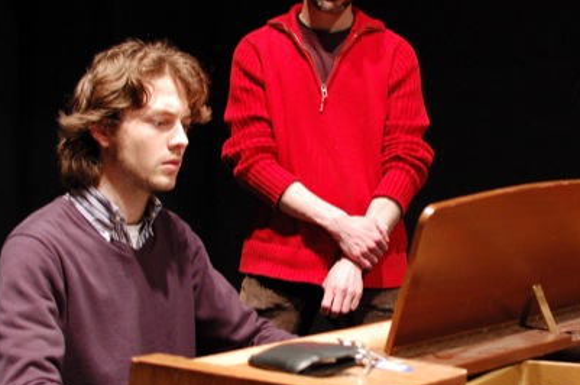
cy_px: 248
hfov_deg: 24.2
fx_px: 1348
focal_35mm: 84
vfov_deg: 16.2
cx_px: 375
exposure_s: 1/40
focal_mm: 35
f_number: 3.2
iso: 1600
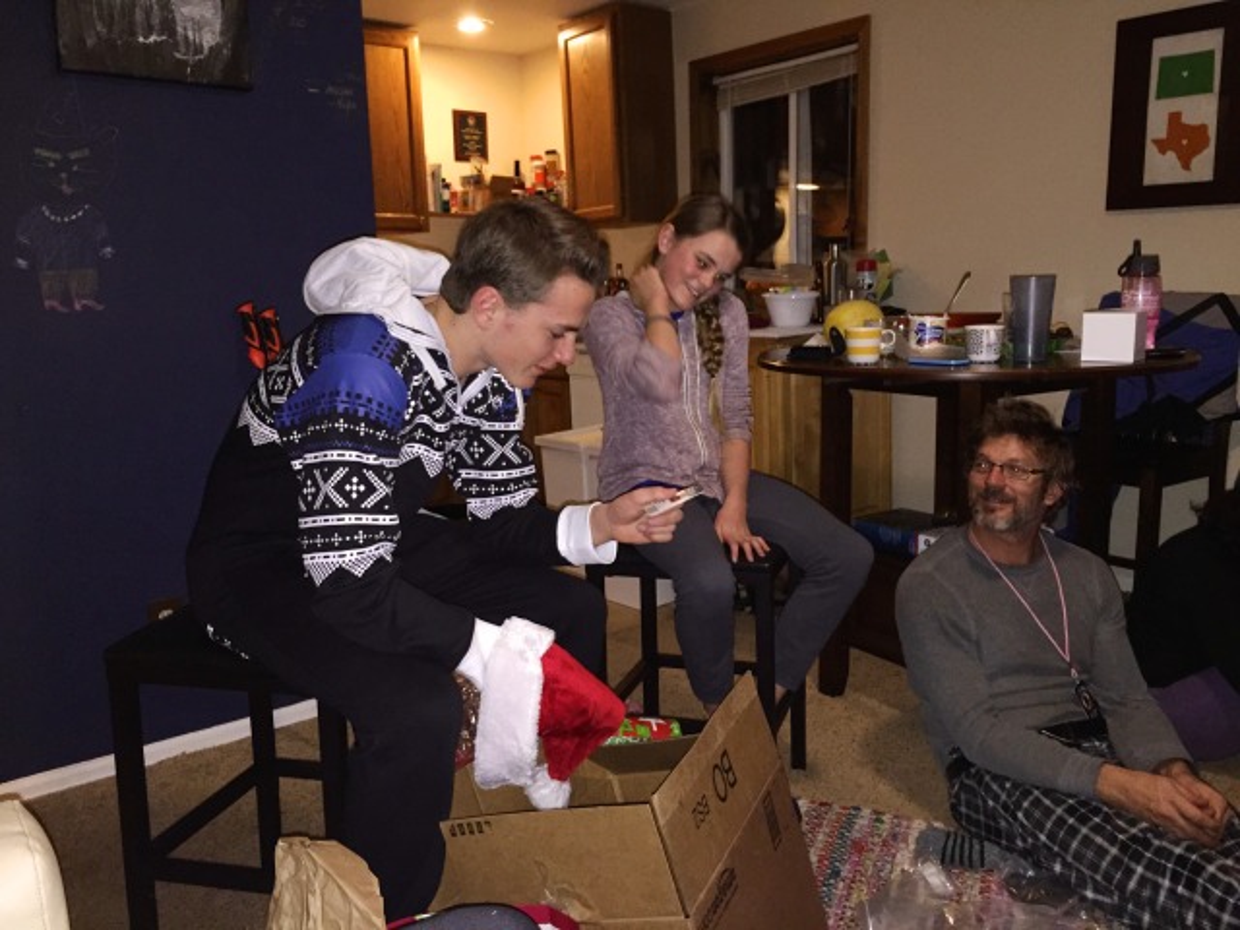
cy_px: 465
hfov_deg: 61.7
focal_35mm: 29
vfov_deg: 48.2
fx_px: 1039
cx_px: 620
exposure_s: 1/16
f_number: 2.2
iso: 250
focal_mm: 4.15
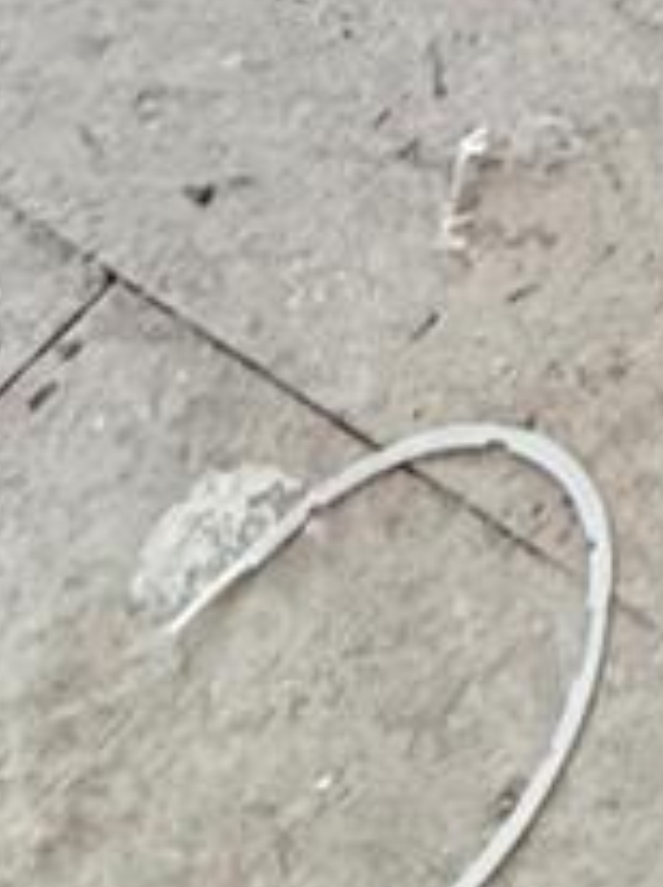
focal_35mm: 102
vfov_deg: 11.8
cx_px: 1974
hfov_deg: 10.4
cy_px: -1671
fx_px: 2610
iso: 50
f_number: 2.2
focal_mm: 2.22
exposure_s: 1/232
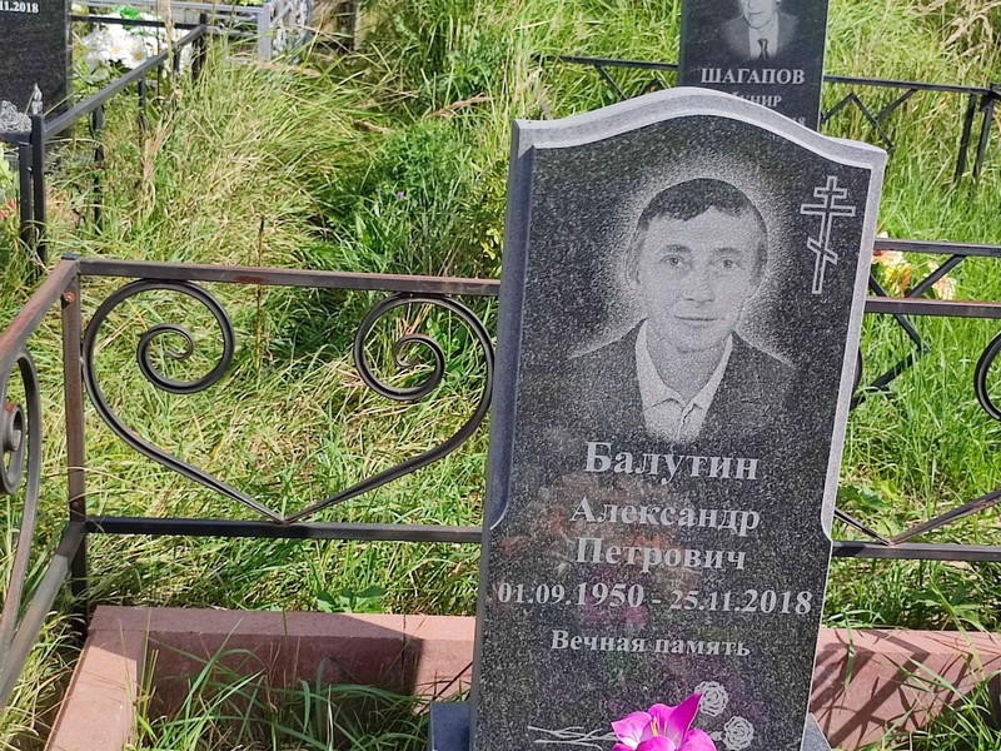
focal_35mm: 25
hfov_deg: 69.4
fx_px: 723
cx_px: 500
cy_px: 376
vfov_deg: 54.9
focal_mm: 6.04
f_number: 1.9
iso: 50
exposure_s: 1/622
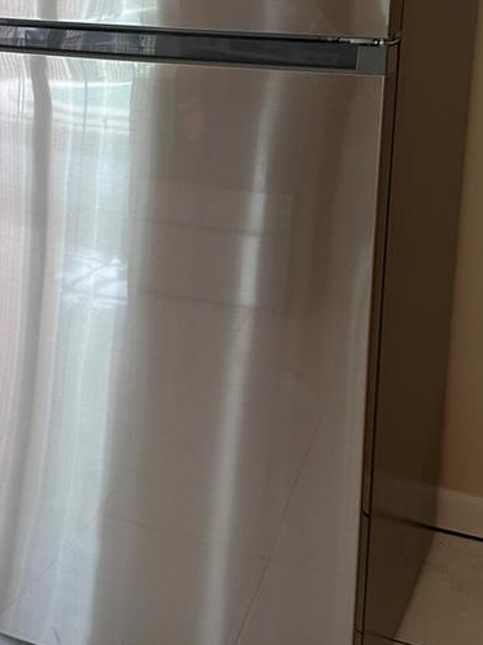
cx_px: 160
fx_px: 1080
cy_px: 184
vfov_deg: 32.8
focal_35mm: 58
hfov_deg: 25.1
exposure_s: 1/120
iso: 160
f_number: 1.78
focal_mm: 6.86
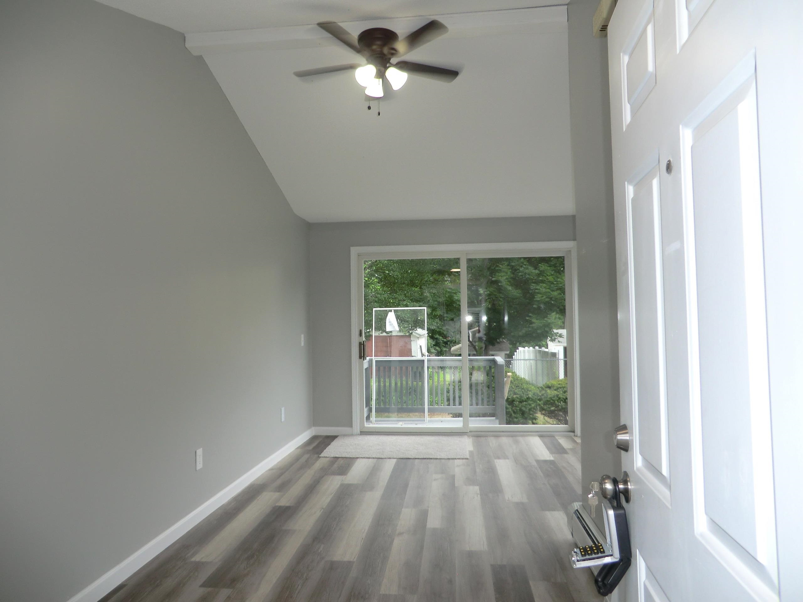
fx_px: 557
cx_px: 402
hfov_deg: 71.6
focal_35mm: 24
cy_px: 301
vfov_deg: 56.8
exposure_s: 1/60
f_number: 3.2
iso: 80
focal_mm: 4.3
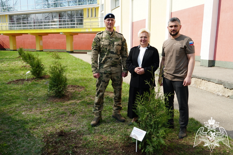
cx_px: 116
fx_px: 194
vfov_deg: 43.5
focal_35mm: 30
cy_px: 78
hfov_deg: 62.0
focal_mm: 20
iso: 100
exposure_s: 1/100
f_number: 9
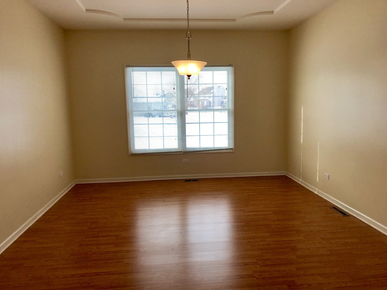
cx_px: 194
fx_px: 313
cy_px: 145
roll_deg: -1.0
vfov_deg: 49.7
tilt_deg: -6.4
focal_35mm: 28
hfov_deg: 63.4
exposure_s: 1/307
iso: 20
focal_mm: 3.99
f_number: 1.8
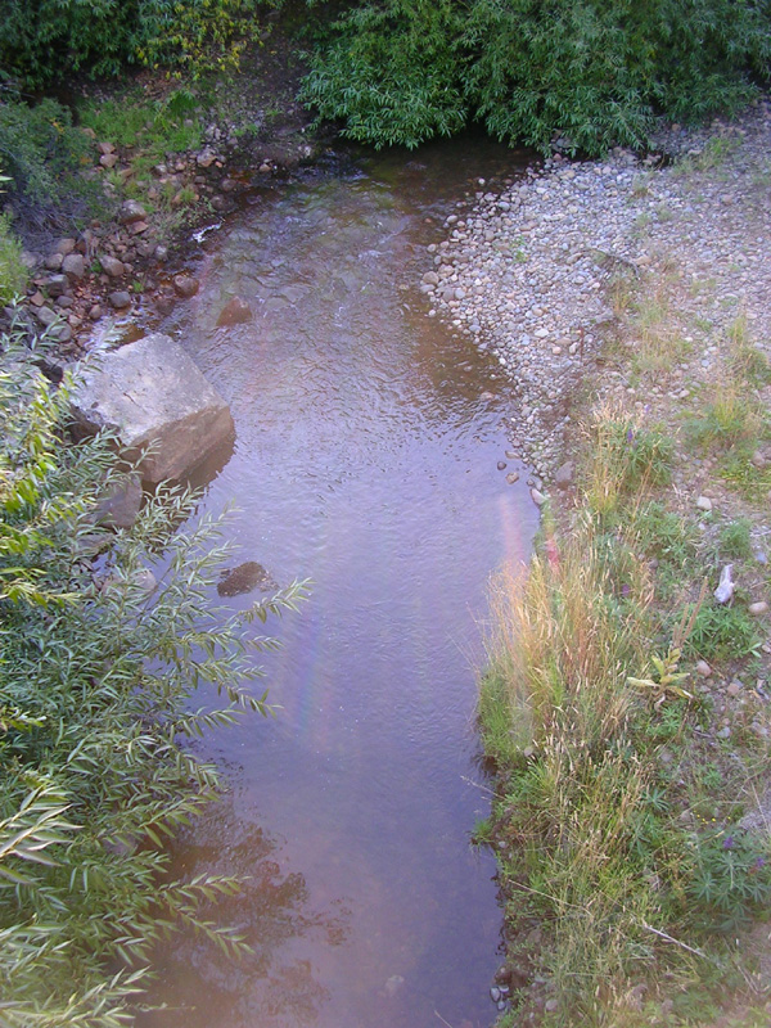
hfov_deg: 37.7
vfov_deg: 49.0
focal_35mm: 38
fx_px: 1128
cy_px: 514
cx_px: 386
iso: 50
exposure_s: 1/31
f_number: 2.8
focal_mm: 5.8
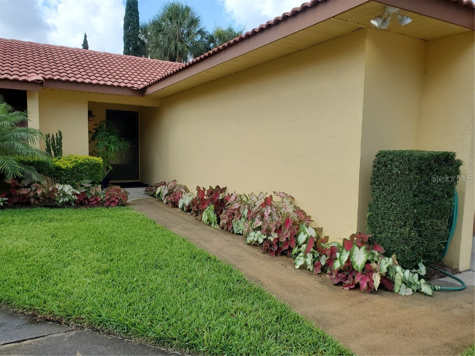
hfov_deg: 67.3
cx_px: 238
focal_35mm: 26
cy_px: 178
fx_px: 357
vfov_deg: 53.1
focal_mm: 4.3
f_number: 2.4
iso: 50
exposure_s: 1/808
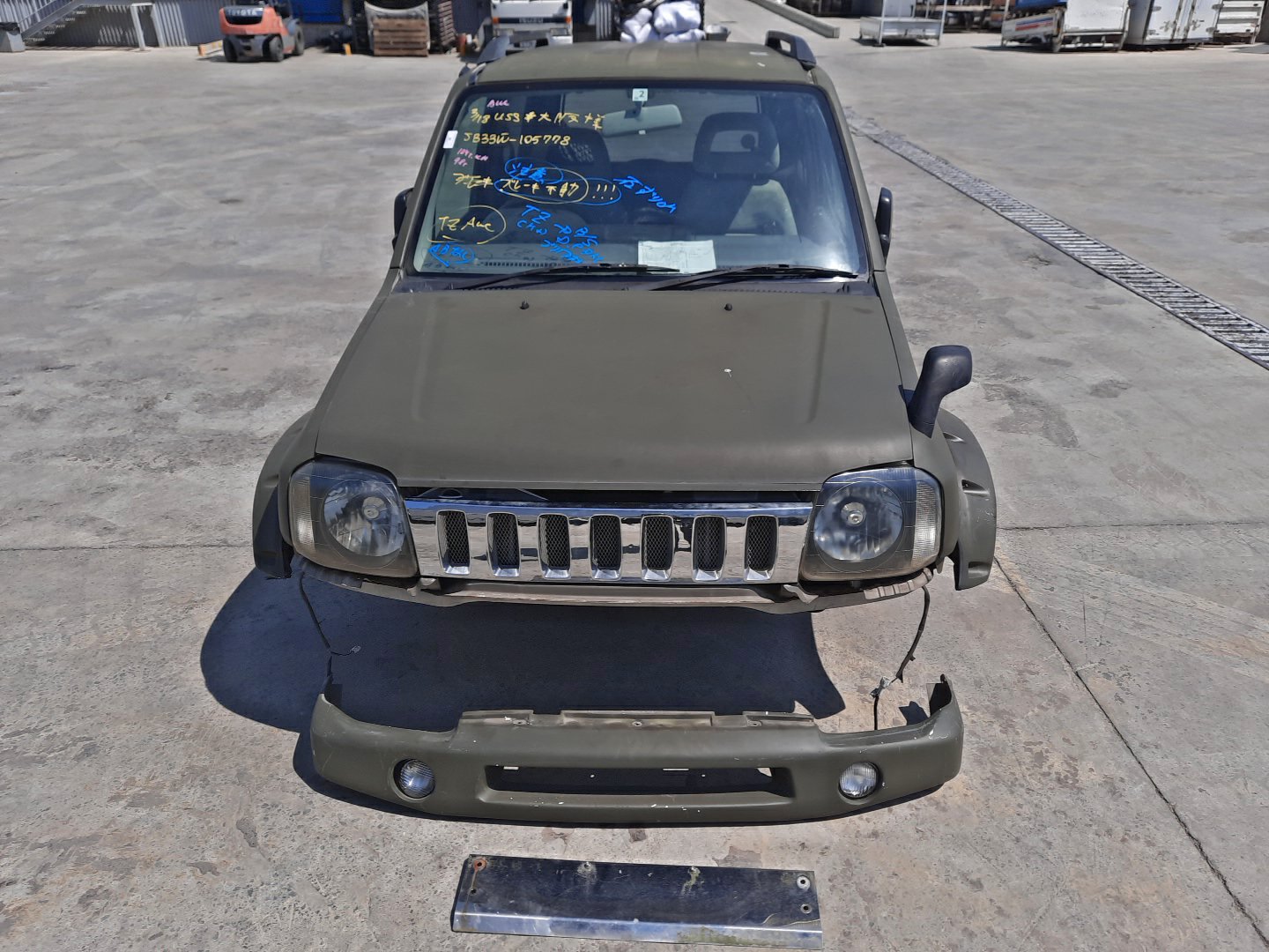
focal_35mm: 25
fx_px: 916
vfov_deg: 54.9
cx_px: 634
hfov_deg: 69.4
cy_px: 476
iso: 30
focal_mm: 4.6
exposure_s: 1/864
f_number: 2
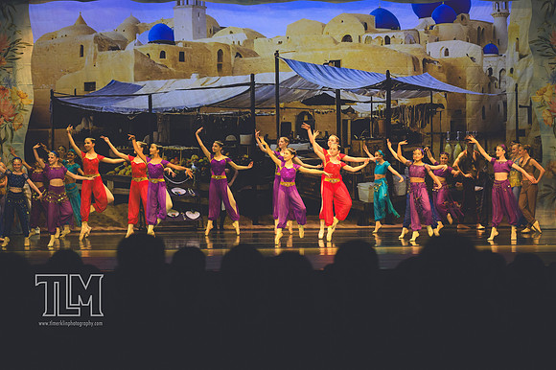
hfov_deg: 19.5
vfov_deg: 13.0
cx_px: 278
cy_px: 185
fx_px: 1621
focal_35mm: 105
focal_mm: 70
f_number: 2.8
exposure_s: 1/500
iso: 1800
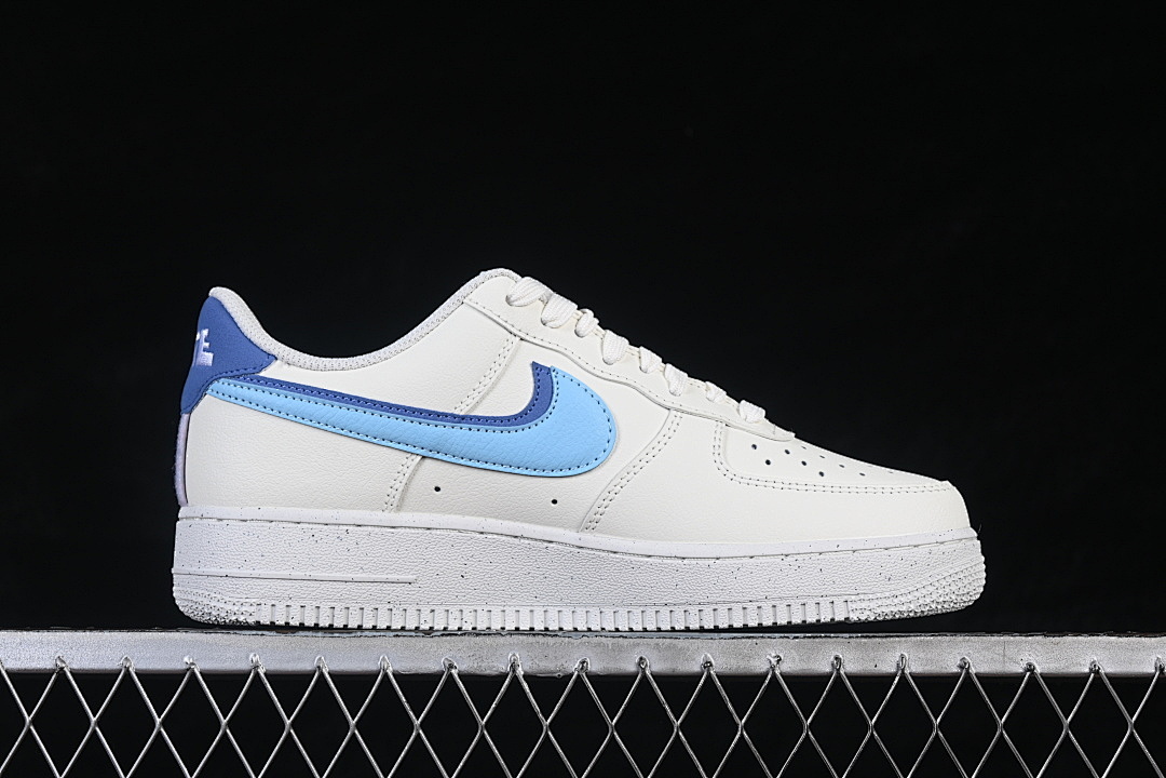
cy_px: 389
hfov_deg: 27.0
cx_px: 583
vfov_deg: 18.2
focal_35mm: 75
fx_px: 2429
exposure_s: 1/80
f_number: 8
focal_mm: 50
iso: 160
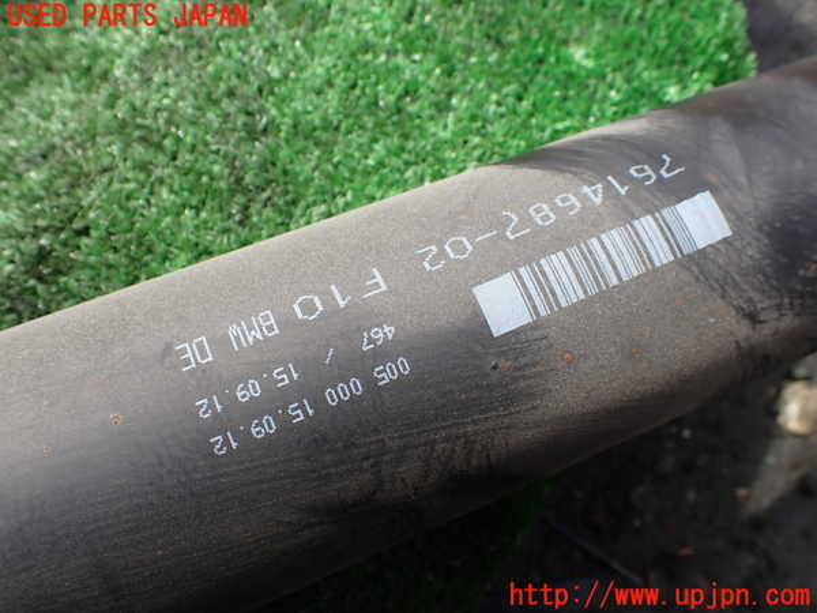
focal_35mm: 30
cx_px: 408
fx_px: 708
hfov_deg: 60.0
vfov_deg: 46.8
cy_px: 306
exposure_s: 1/640
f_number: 3.2
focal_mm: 5.4
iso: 100
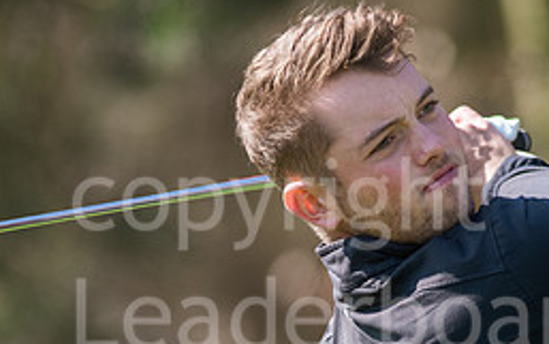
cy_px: 334
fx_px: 15511
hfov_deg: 2.0
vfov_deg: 1.3
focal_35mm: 1036
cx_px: 352
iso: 400
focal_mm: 300
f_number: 4
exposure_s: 1/1600
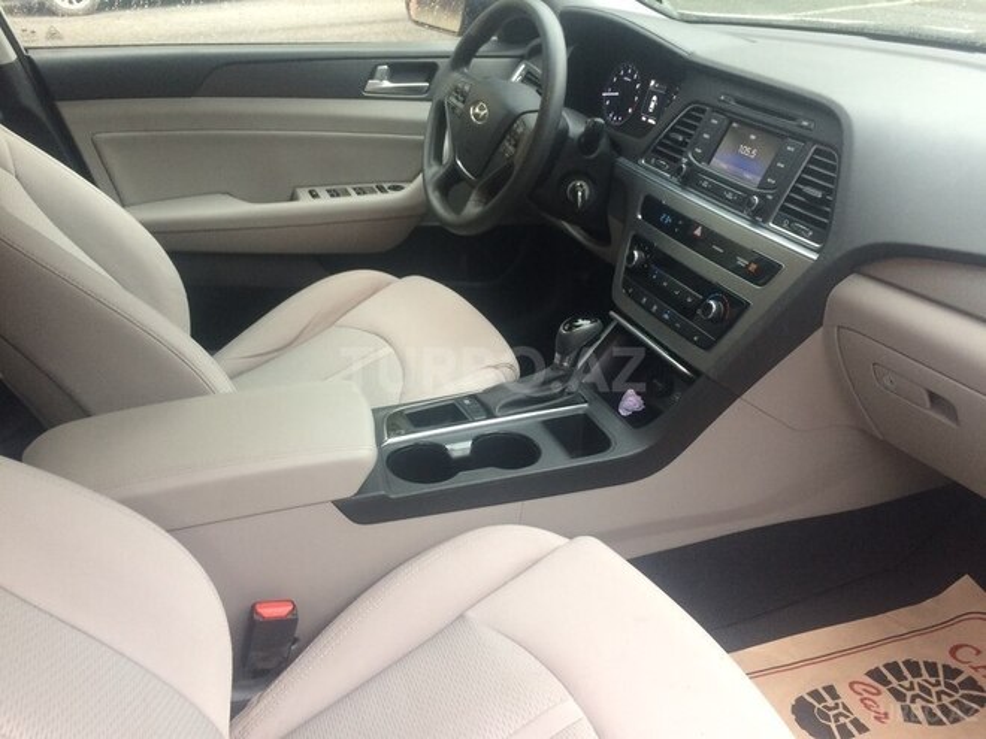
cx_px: 493
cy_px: 370
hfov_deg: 61.7
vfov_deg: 48.2
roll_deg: -0.9
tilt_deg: -31.0
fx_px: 826
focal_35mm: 29
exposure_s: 1/33
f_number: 2.2
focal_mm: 4.15
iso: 125
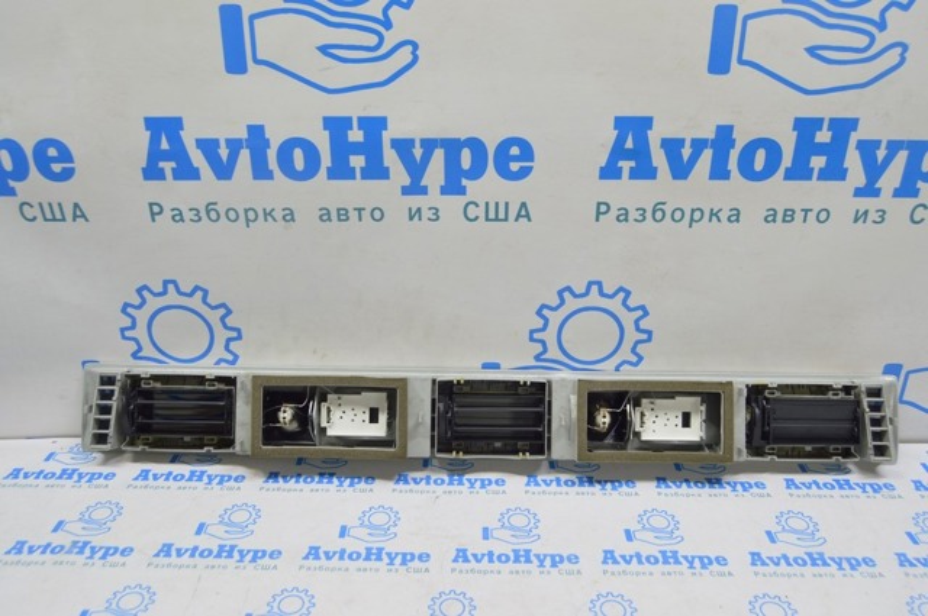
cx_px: 464
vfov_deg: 45.6
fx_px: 734
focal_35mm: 28
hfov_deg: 64.6
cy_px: 308
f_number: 5.6
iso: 400
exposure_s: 1/20
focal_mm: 19
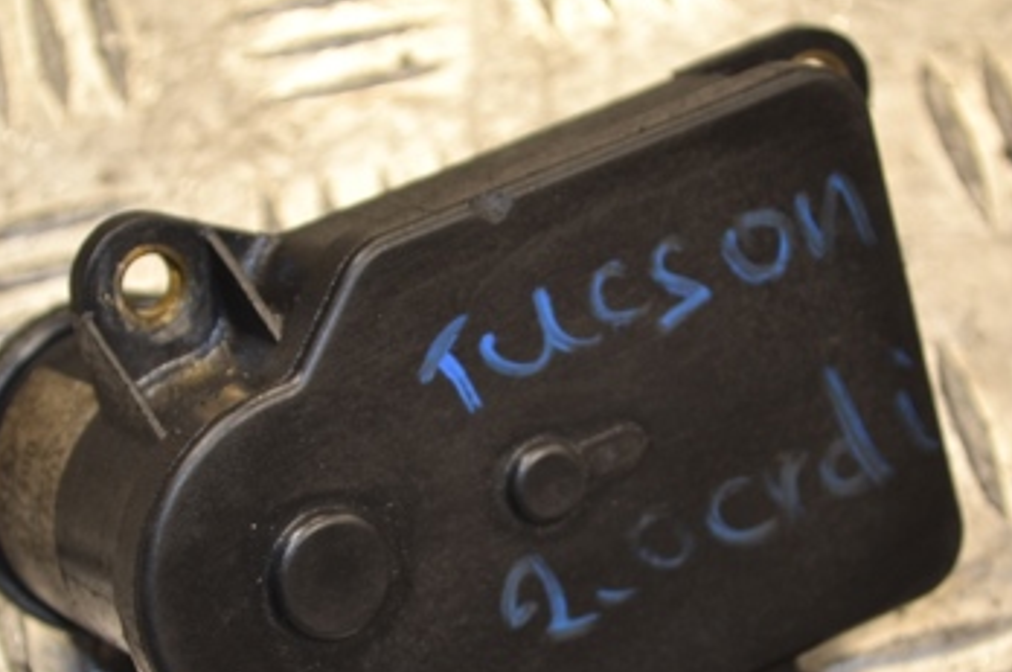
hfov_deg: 13.5
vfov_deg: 9.0
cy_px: 492
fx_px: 4265
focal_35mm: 152
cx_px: 526
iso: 400
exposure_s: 1/60
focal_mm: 55
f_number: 5.6
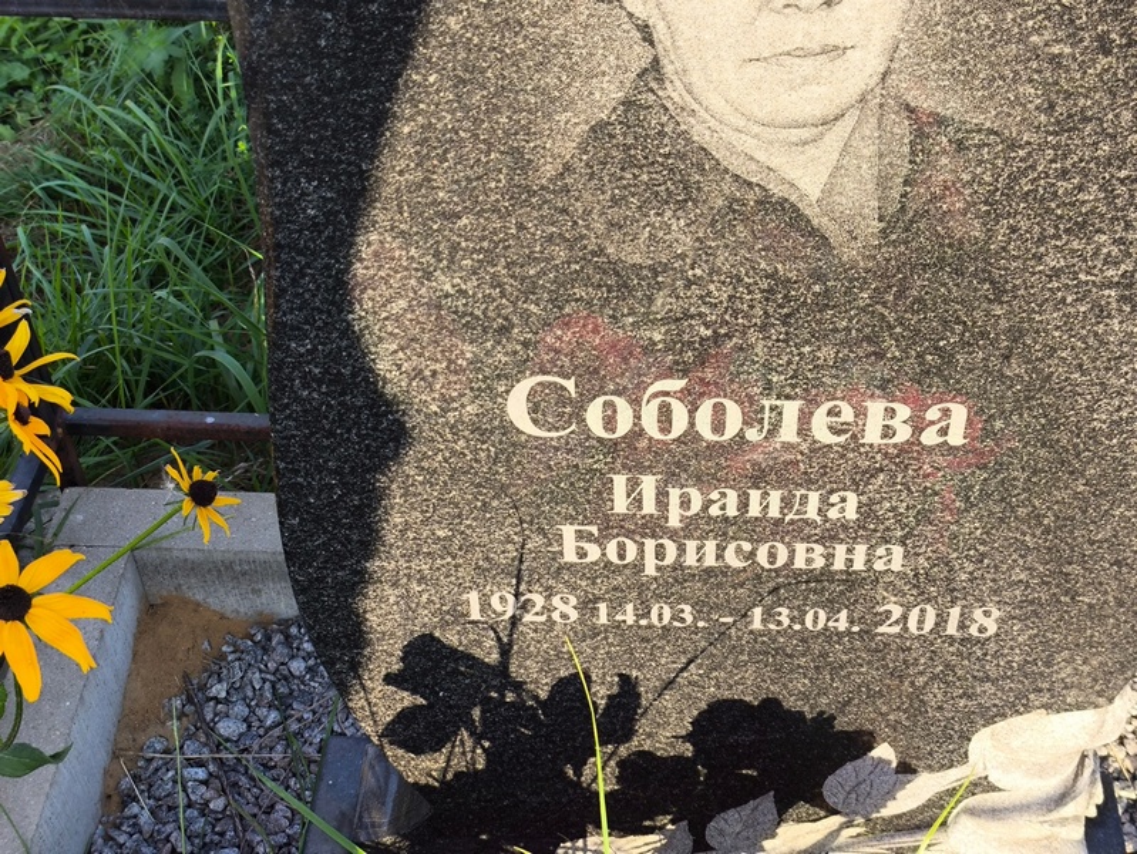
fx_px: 1643
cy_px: 427
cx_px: 568
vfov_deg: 29.1
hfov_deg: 38.2
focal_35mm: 50
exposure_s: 1/295
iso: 50
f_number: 1.7
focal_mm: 4.71
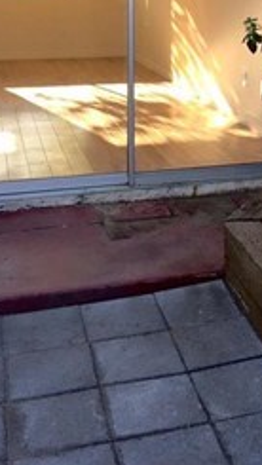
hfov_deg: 19.1
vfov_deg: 32.2
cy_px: 46
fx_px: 765
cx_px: 237
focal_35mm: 62
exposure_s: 1/154
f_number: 2.2
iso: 32
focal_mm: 4.15
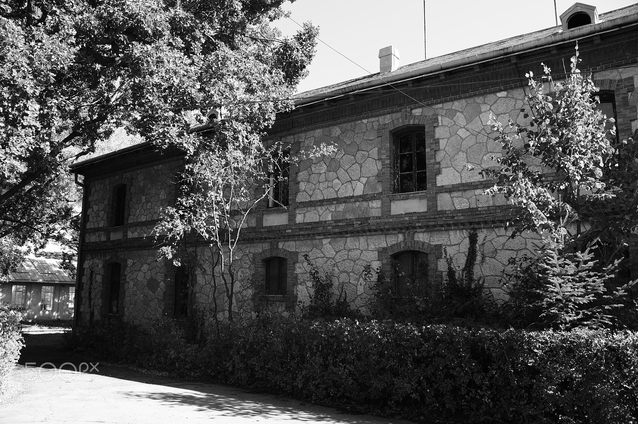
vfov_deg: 47.8
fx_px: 478
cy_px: 212
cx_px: 319
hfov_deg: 67.4
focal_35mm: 27
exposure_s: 1/125
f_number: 5.6
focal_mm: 18
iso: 100
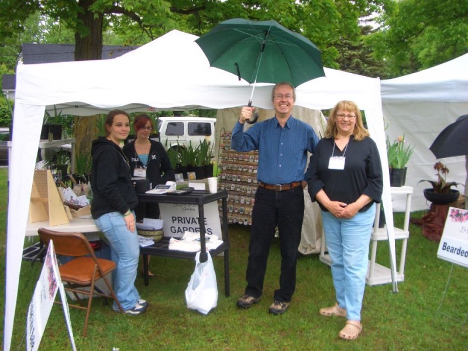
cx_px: 234
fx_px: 473
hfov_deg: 52.6
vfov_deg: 40.7
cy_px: 176
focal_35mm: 35
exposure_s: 1/100
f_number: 2.6
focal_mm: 5.8
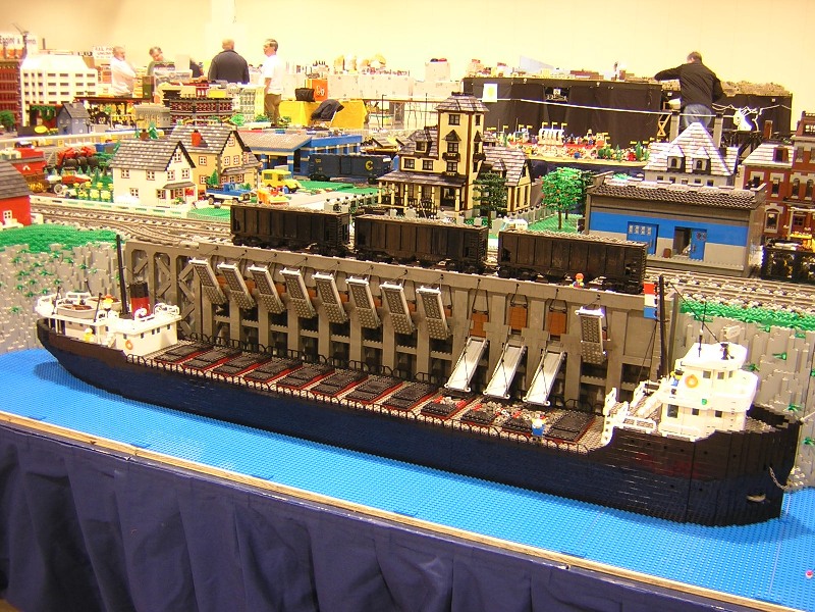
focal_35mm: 36
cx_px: 408
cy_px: 306
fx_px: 848
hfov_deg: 51.4
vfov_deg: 39.7
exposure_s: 1/3.6
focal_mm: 4.7
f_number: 2.6
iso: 100
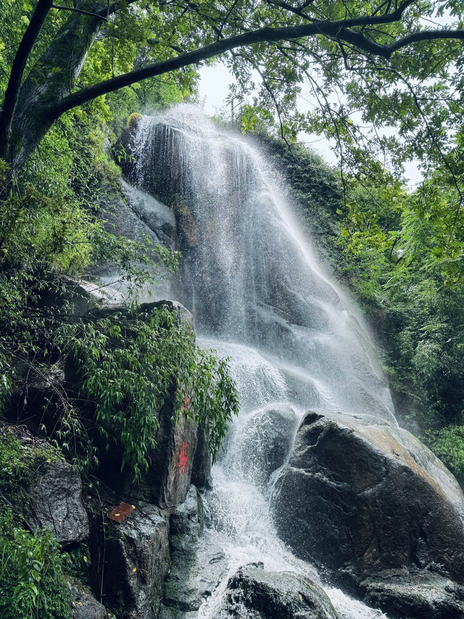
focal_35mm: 24
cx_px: 232
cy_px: 310
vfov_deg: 71.6
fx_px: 429
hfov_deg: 56.8
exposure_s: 1/582
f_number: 1.78
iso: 80
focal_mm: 6.86
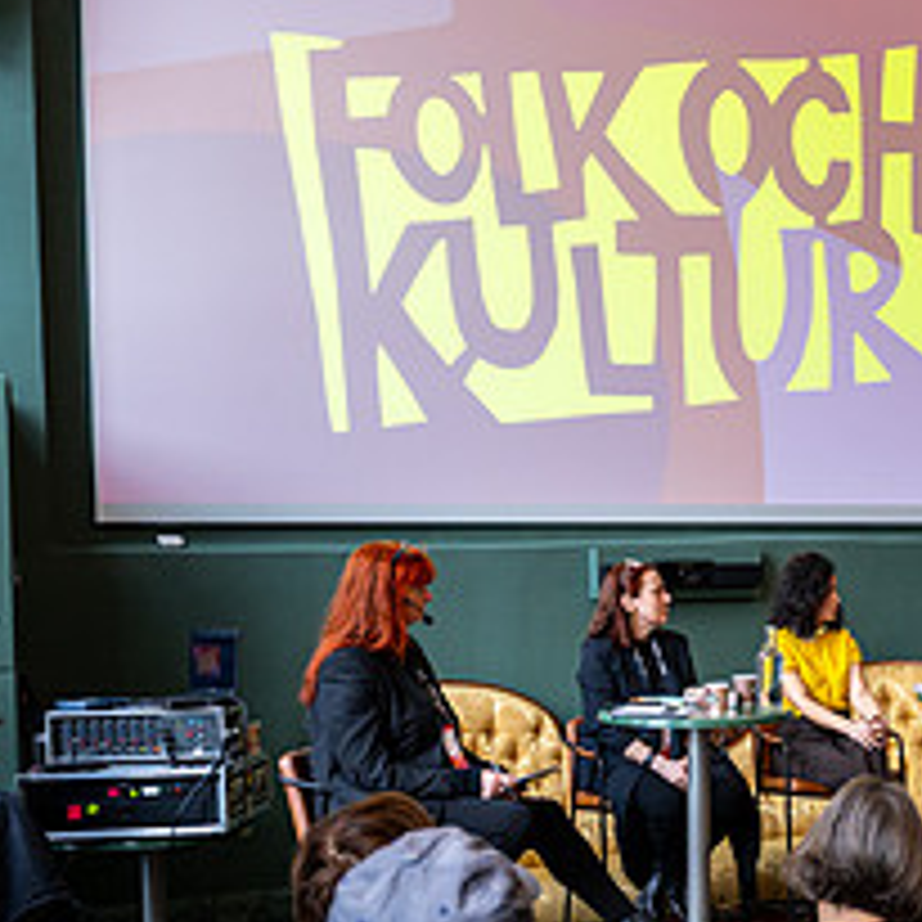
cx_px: 1048
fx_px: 1808
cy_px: 618
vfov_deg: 28.4
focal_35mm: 60
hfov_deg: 26.1
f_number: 2.8
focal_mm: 25
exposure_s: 1/200
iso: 1000
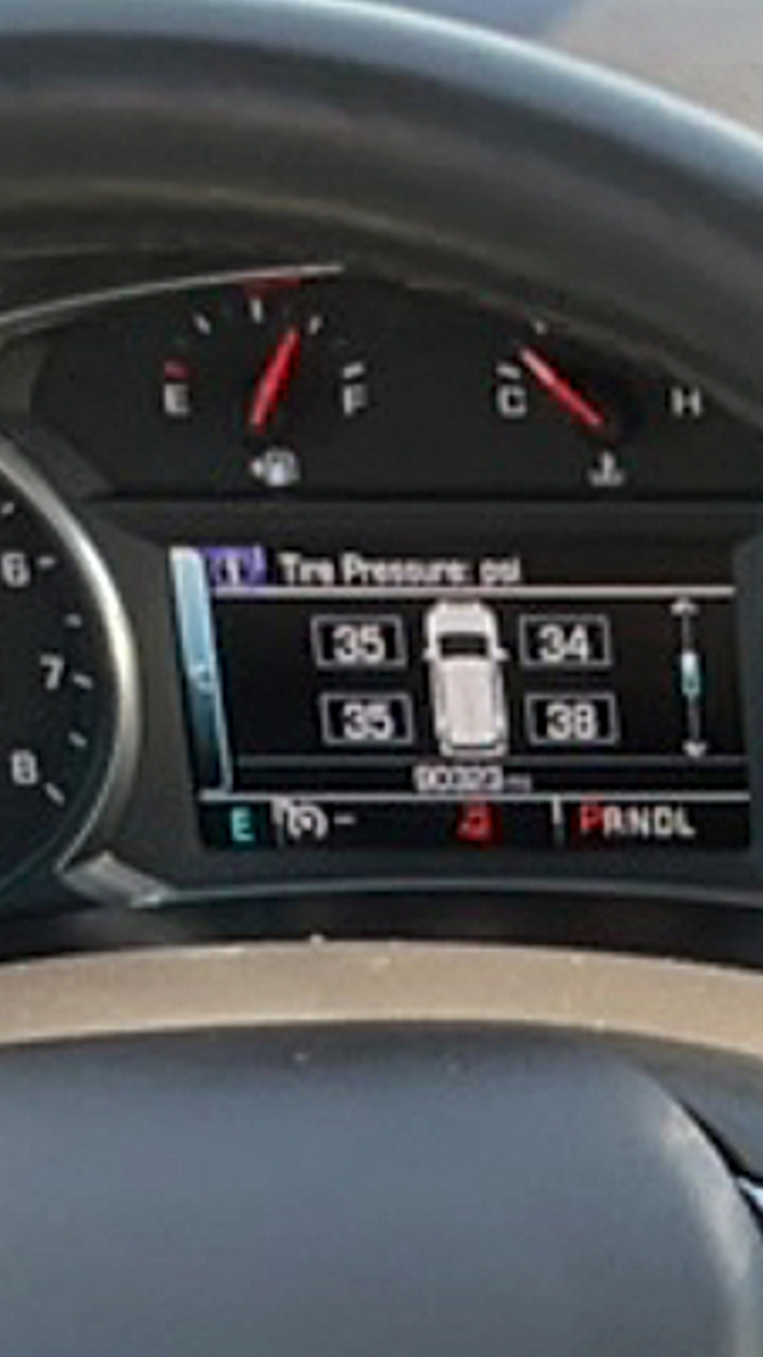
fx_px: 4678
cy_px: 1772
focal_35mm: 130
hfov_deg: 8.9
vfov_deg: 15.7
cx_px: 1469
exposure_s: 1/60
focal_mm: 3
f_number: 1.8
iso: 25
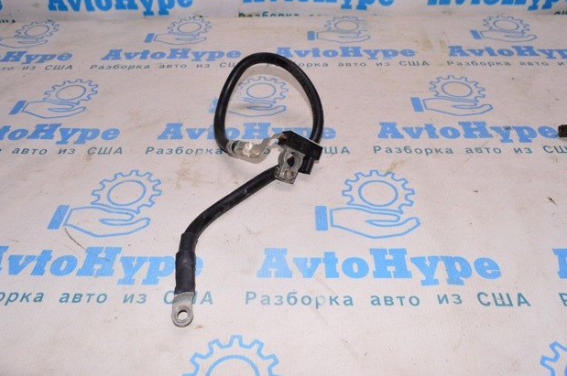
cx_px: 276
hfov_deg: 60.3
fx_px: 488
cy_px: 183
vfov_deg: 42.2
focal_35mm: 31
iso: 1600
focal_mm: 20
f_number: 8
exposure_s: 1/200
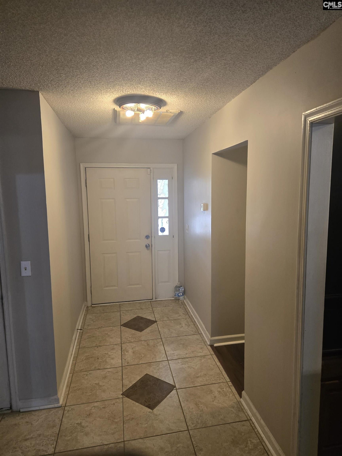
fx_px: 303
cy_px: 228
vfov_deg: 73.9
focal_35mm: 23
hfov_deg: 58.9
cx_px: 171
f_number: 1.8
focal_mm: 5.4
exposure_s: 1/120
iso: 400
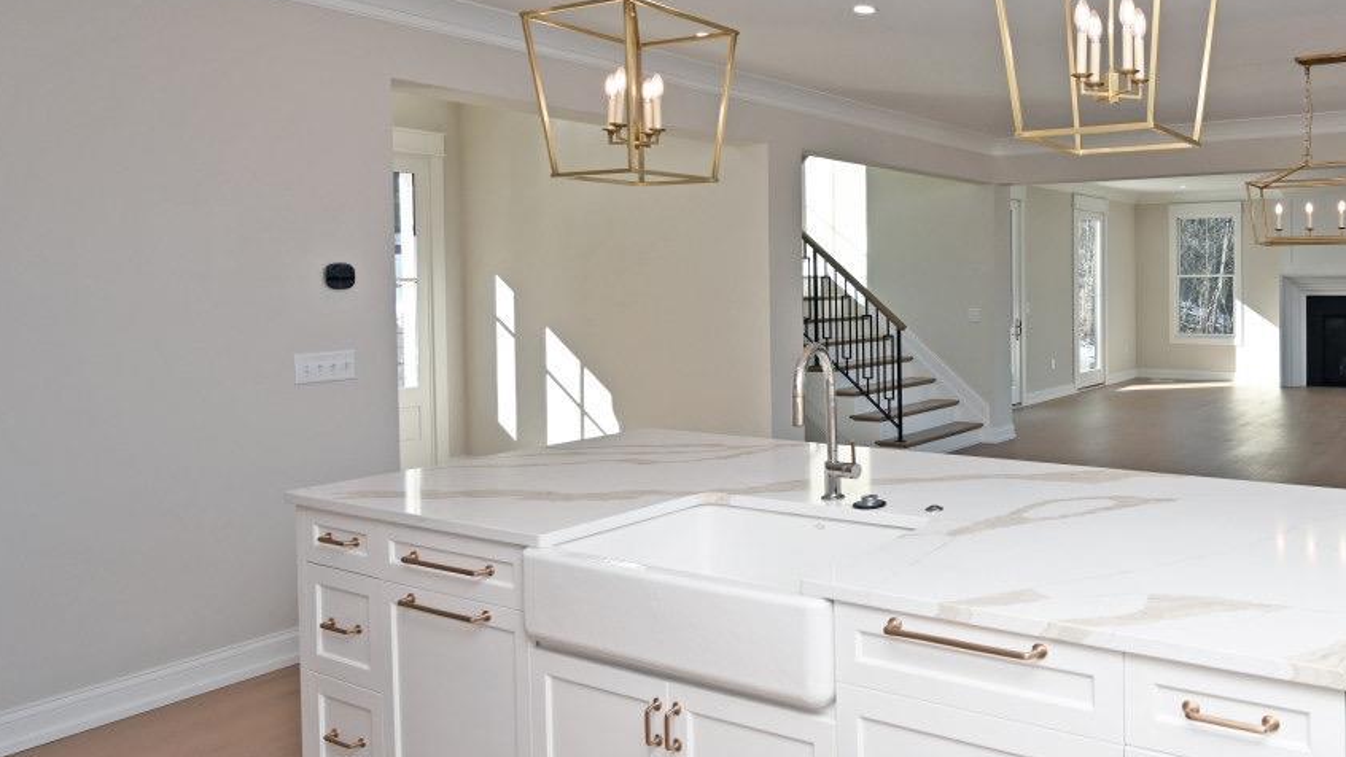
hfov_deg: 65.3
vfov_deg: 44.1
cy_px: 294
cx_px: 1080
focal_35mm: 26
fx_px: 928
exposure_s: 1/125
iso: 140
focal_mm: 14
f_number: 5.6
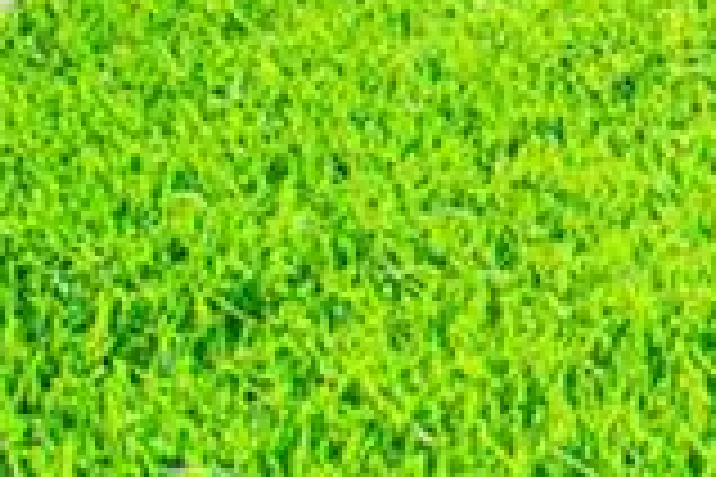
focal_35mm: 106
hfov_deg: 11.0
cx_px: 2220
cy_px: -468
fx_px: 2112
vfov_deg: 11.6
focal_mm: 11
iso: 100
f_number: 8
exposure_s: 1/250
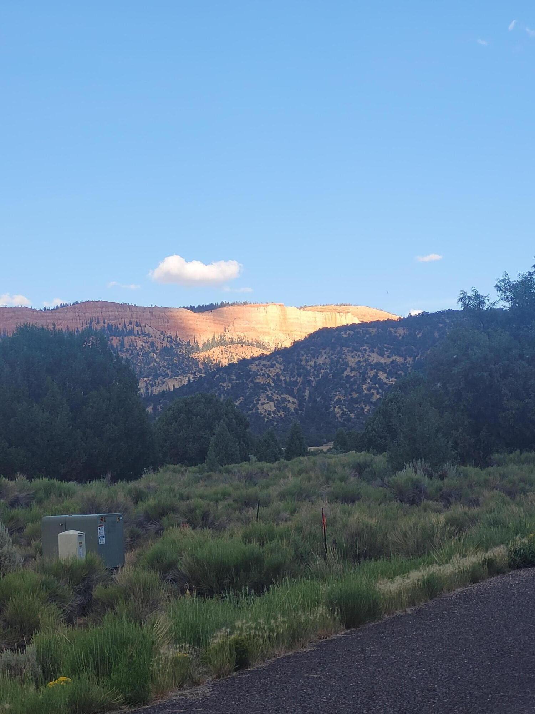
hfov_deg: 19.4
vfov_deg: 25.7
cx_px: 268
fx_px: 1566
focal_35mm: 76
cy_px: 357
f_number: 2.4
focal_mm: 7.12
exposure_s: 1/521
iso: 25
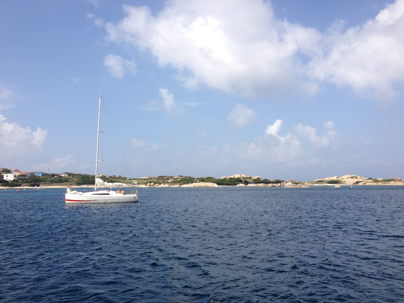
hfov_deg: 52.6
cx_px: 202
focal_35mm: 35
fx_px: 408
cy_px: 152
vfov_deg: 40.7
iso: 64
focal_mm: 4.28
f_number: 2.4
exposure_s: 1/1783
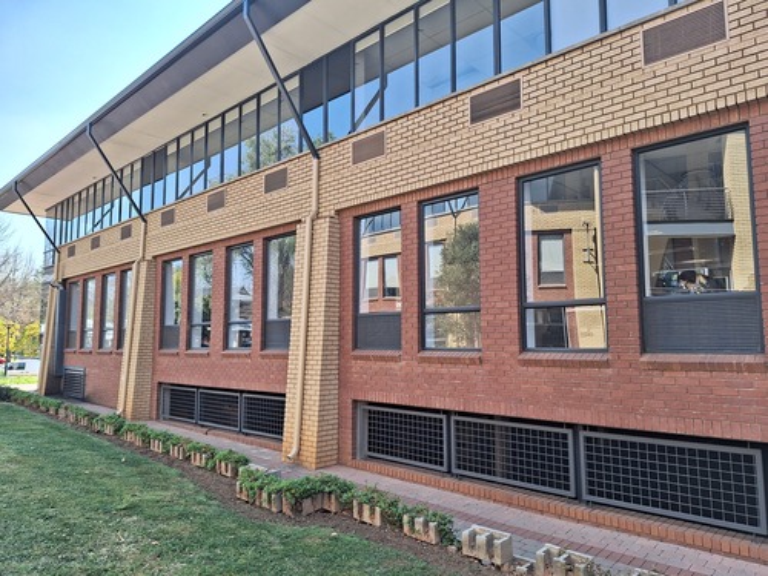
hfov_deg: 73.9
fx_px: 510
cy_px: 288
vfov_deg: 58.9
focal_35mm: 23
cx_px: 384
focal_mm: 5.54
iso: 40
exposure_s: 1/372
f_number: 1.8
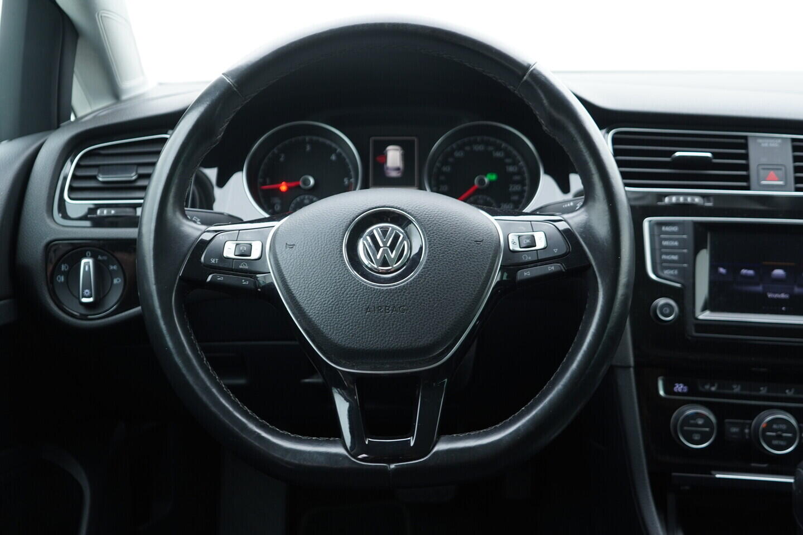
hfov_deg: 53.1
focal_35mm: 36
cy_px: 268
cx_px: 402
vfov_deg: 36.9
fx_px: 803
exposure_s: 1/40
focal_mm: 24
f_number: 2.8
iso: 250
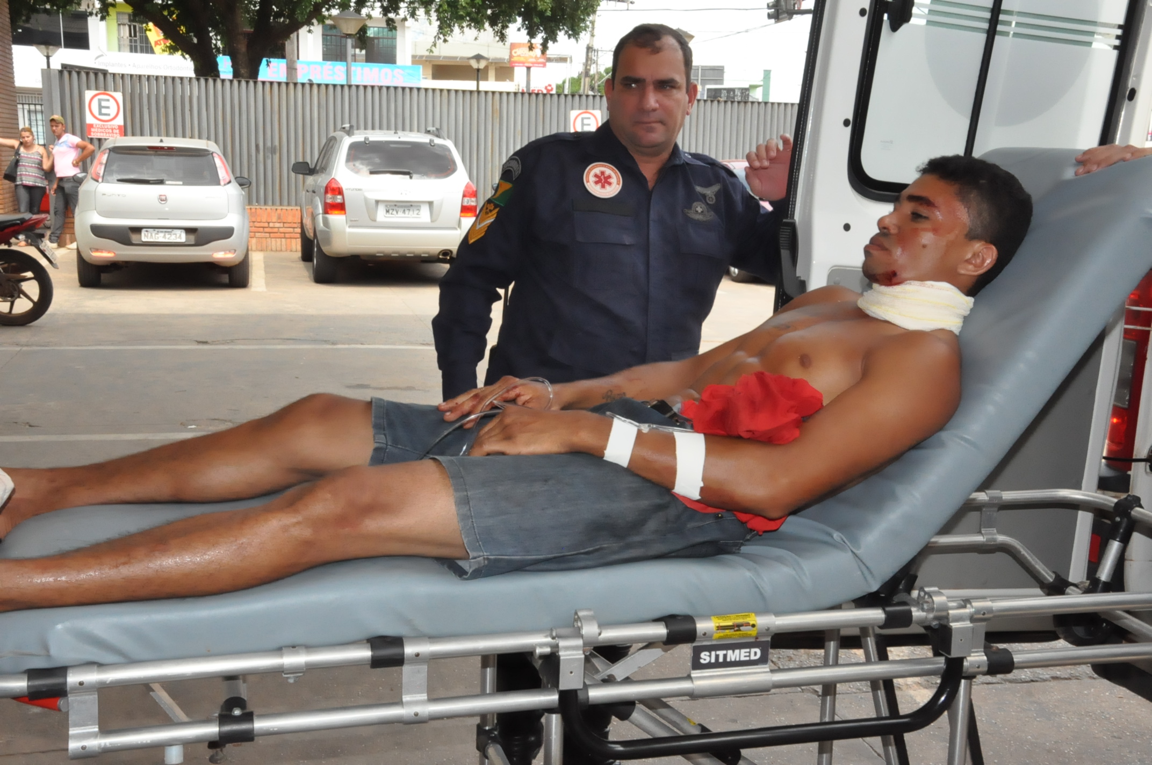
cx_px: 576
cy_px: 382
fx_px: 1342
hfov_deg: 46.4
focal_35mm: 42
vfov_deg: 31.8
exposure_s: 1/200
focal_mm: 28
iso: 3200
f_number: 22
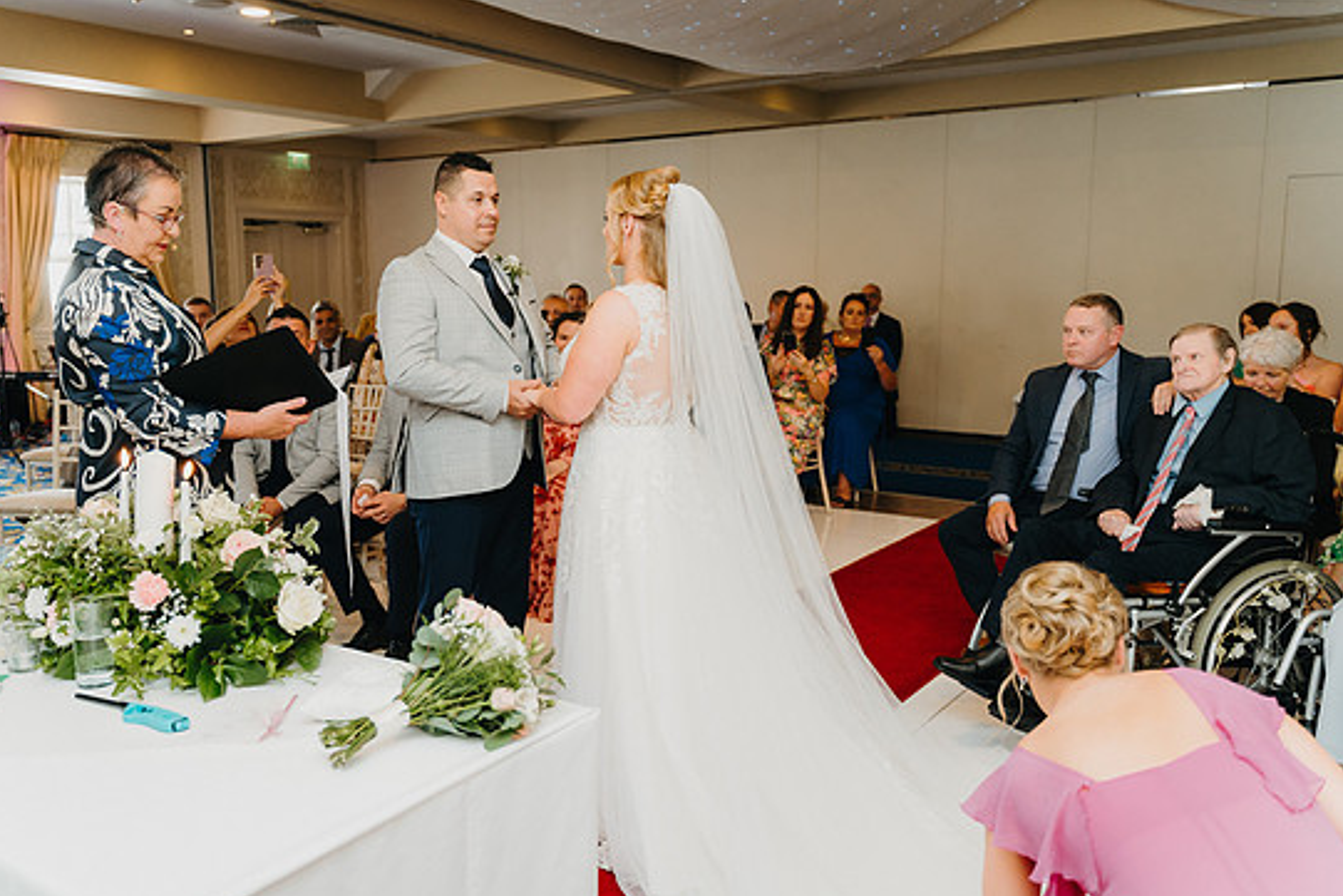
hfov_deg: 61.9
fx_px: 1119
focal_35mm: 30
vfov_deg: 43.6
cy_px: 458
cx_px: 626
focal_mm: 28
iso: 1000
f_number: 2.8
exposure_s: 1/200
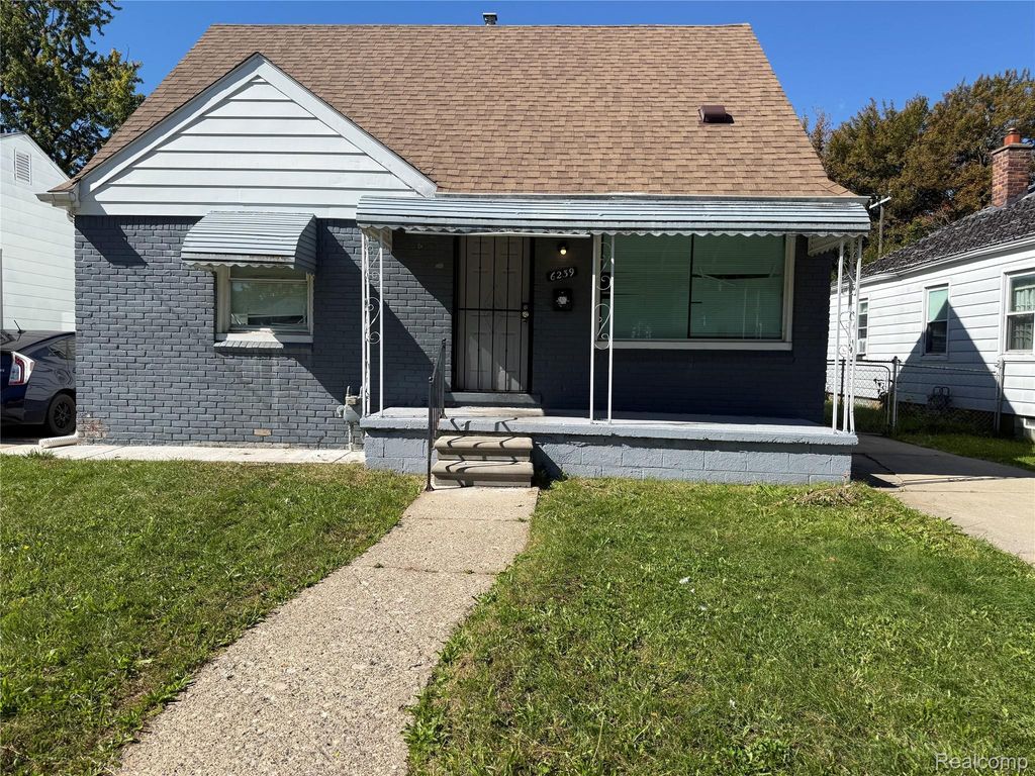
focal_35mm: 24
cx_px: 518
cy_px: 388
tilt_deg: -2.7
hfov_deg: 71.6
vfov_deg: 56.8
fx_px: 718
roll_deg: -1.2
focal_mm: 6.76
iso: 80
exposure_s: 1/4405
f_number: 1.78
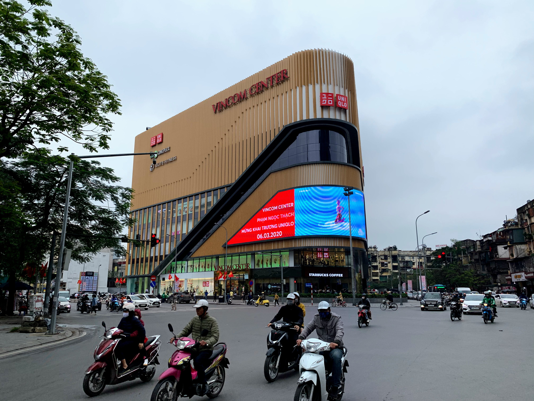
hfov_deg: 67.3
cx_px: 267
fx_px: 401
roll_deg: -0.1
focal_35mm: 26
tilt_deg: +10.8
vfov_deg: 53.1
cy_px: 200
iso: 25
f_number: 1.8
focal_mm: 4.25
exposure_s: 1/580
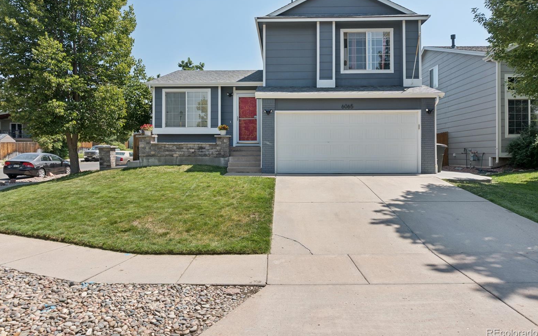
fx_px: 367
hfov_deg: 72.5
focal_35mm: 25
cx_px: 267
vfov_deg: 49.2
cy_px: 157
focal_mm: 16
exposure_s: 1/100
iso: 50
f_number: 9
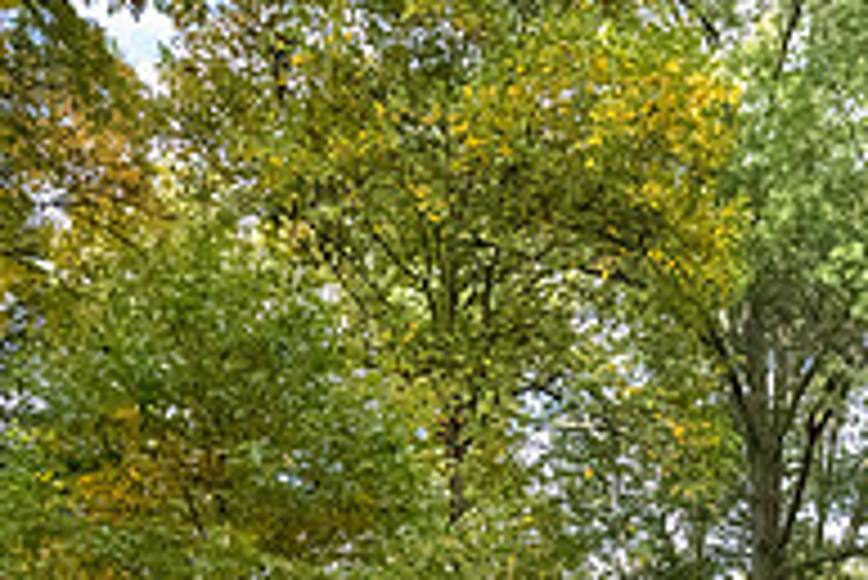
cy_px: 857
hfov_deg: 46.3
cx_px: 472
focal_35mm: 42
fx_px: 1013
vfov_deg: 24.9
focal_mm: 14
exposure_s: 1/8000
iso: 6400
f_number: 4
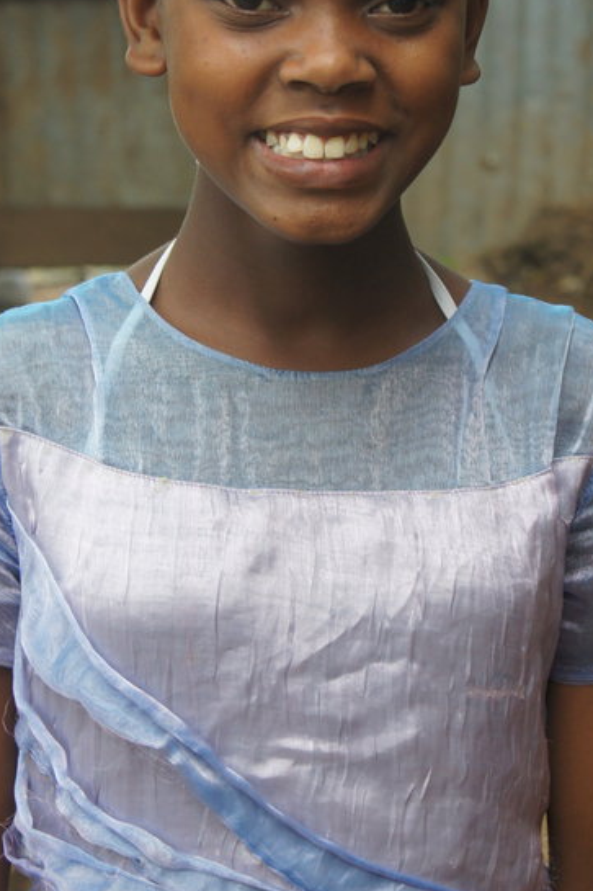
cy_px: 358
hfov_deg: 9.7
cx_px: 285
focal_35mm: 141
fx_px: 3486
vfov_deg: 14.5
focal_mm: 50
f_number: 5.6
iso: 320
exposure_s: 1/80
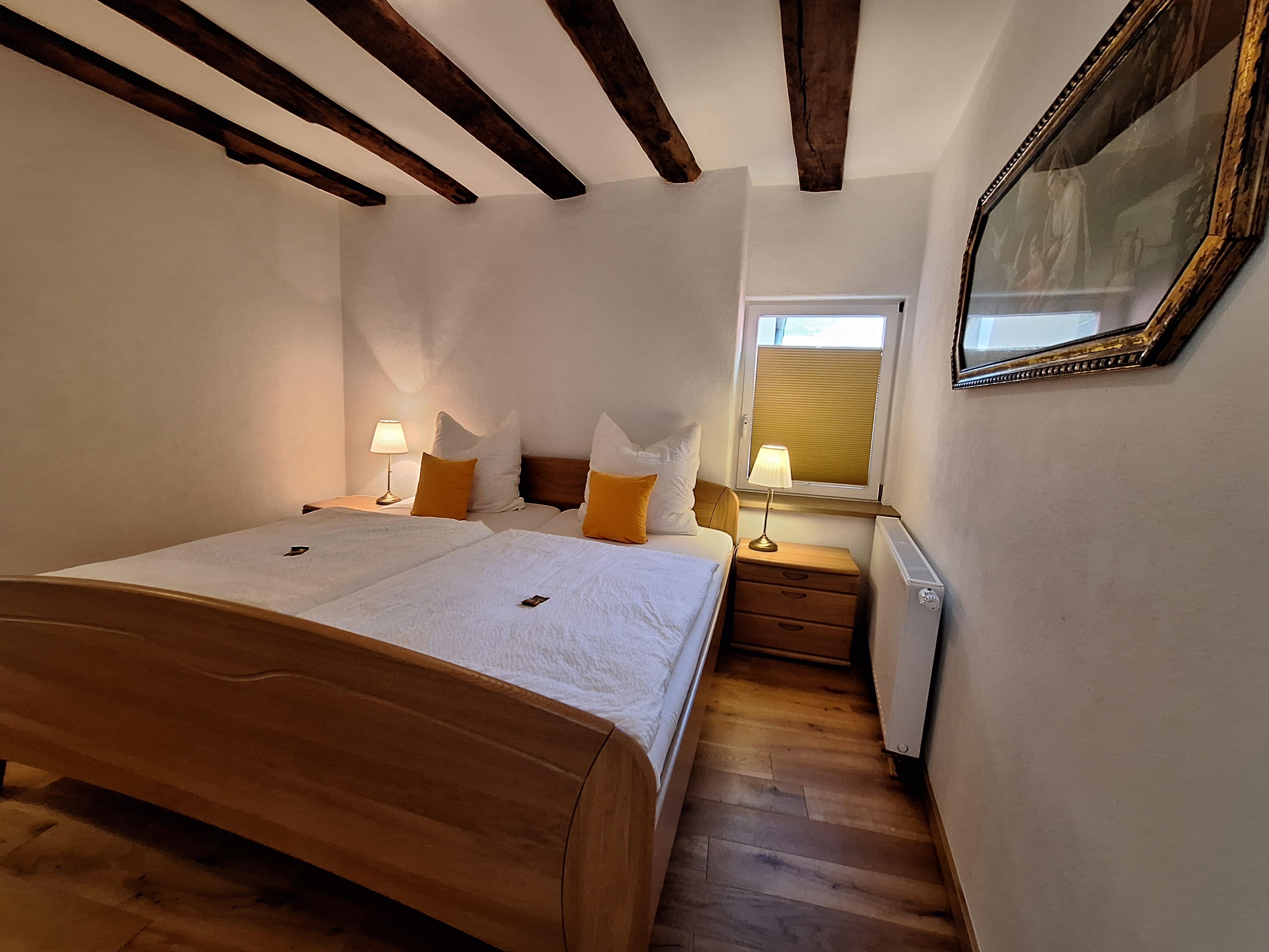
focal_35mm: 13
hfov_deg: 106.2
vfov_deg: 89.9
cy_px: 476
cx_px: 634
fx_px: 477
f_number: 2.2
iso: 200
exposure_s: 1/33
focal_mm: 1.74
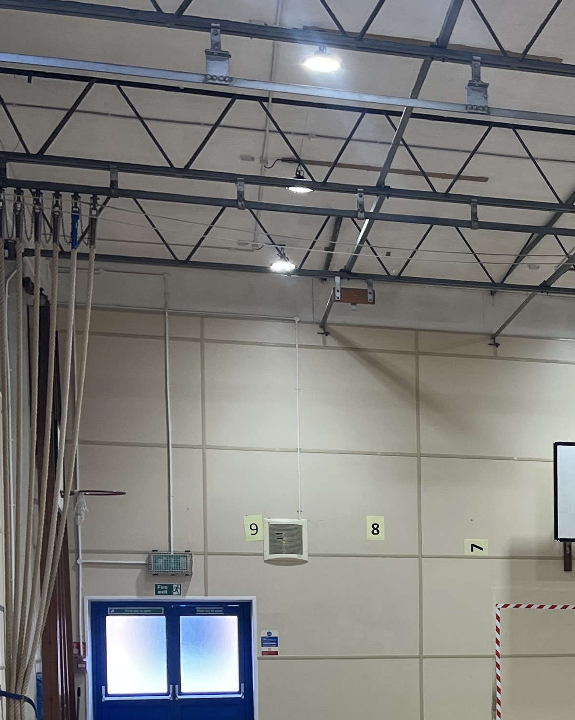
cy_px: 684
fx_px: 1468
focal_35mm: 69
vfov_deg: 26.4
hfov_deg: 20.2
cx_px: 754
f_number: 1.6
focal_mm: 5.1
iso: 64
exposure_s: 1/119
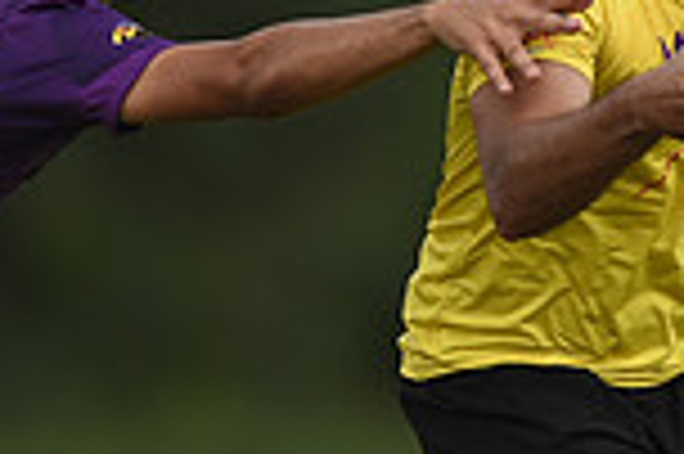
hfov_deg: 1.4
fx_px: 28924
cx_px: 738
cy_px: 274
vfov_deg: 0.9
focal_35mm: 1524
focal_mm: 400
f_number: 2.8
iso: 160
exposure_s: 1/2000
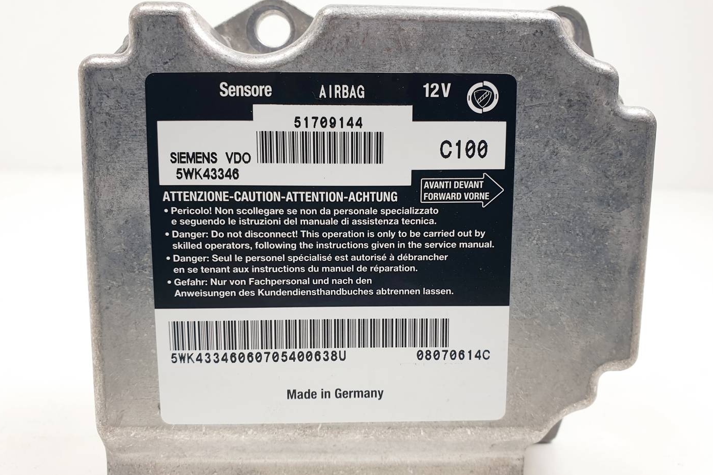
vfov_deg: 46.4
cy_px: 251
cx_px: 359
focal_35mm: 28
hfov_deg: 65.5
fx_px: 554
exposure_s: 1/178
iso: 50
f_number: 2.4
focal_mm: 4.3
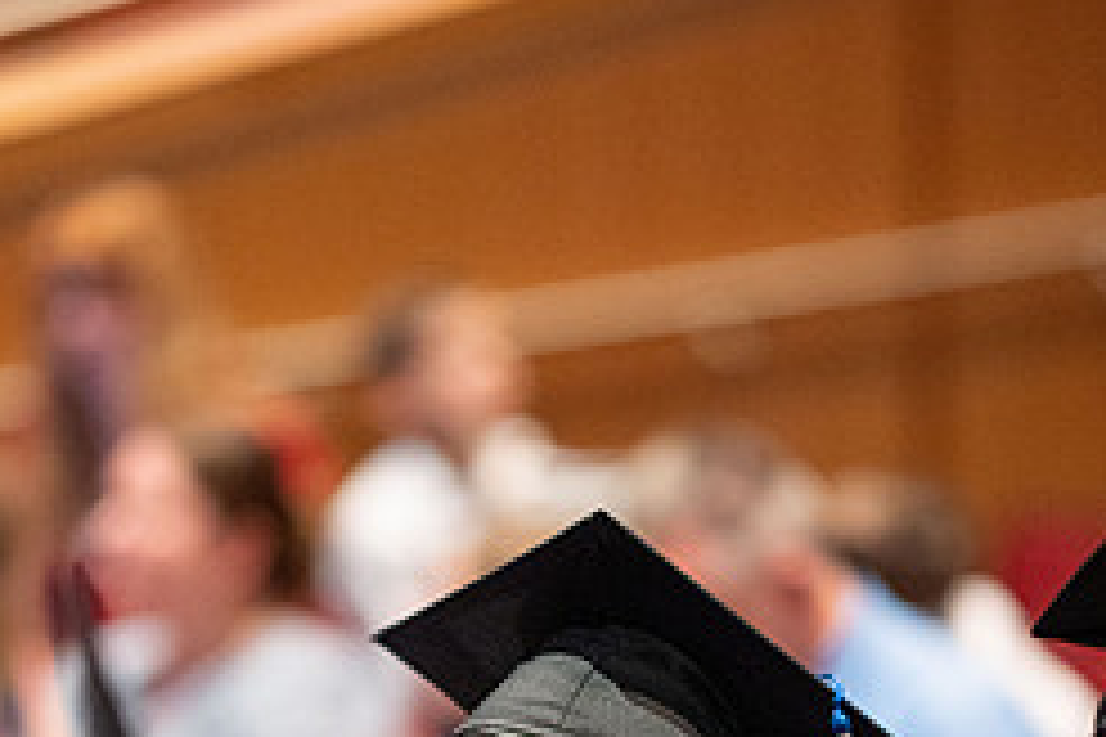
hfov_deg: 8.3
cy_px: 861
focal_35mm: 248
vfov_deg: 5.5
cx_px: 423
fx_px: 7619
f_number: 1.4
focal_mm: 105
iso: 3200
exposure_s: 1/200
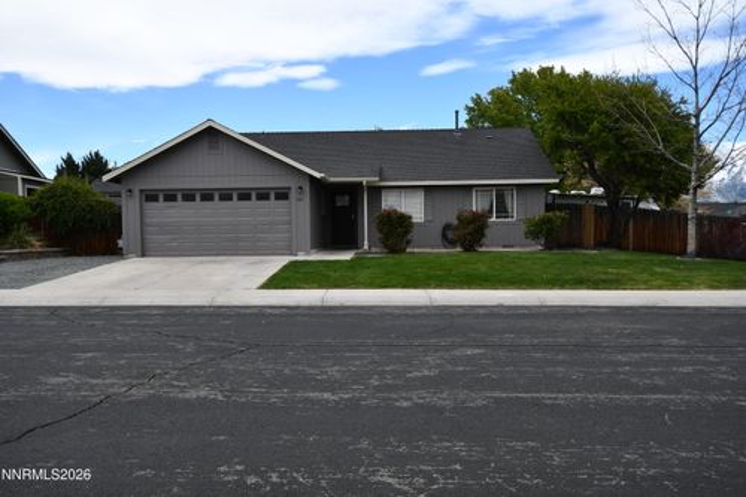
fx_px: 621
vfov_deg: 43.6
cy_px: 248
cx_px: 373
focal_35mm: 30
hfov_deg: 61.9
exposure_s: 1/250
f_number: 8
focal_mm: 20
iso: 100
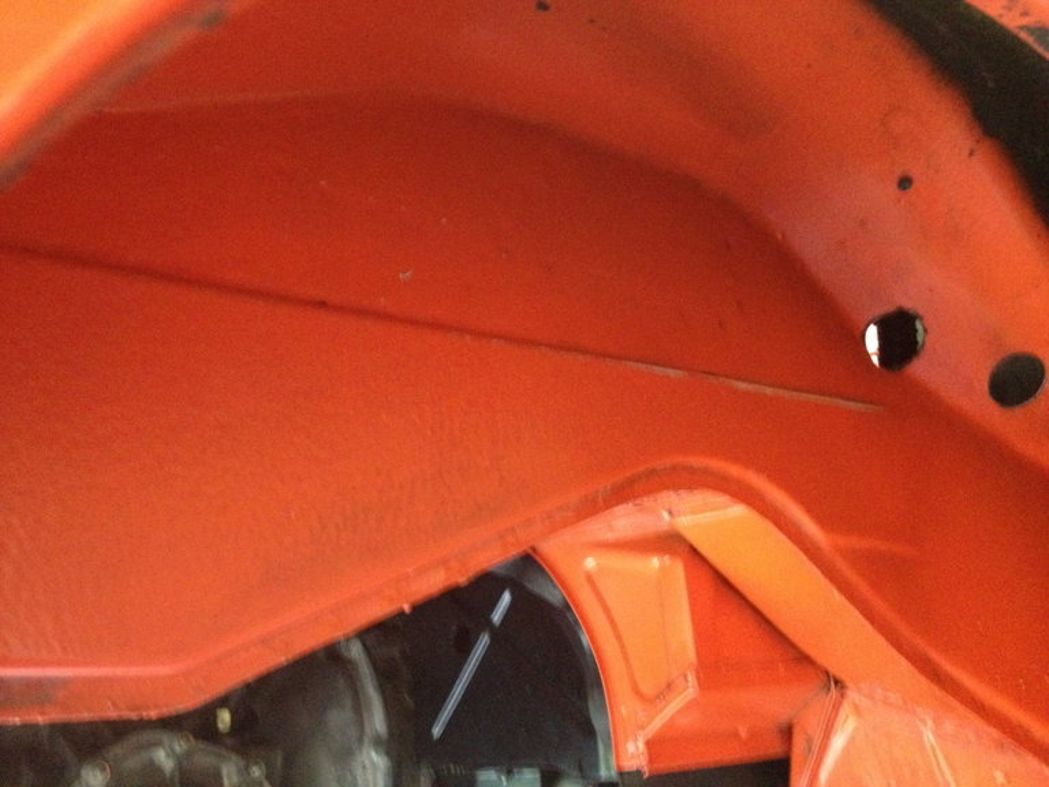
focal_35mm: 35
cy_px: 394
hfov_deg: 52.6
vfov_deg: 40.7
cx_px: 524
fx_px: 1061
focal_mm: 4.28
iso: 800
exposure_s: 1/15
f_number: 2.4
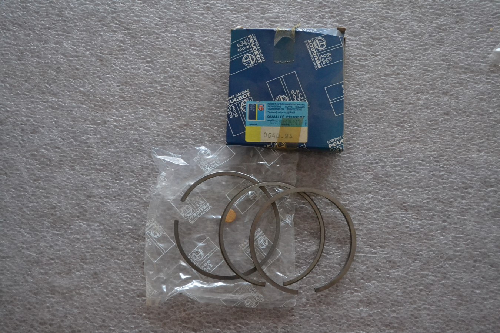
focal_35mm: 36
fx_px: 500
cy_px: 166
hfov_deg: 53.1
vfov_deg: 36.9
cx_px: 250
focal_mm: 24
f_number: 4
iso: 2800
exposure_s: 1/60
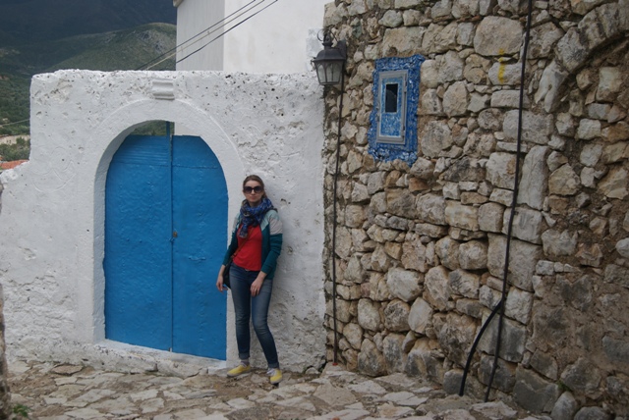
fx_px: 734
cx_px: 314
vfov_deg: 32.0
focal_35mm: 42
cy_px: 210
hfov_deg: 46.4
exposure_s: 1/60
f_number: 5
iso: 100
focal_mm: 28
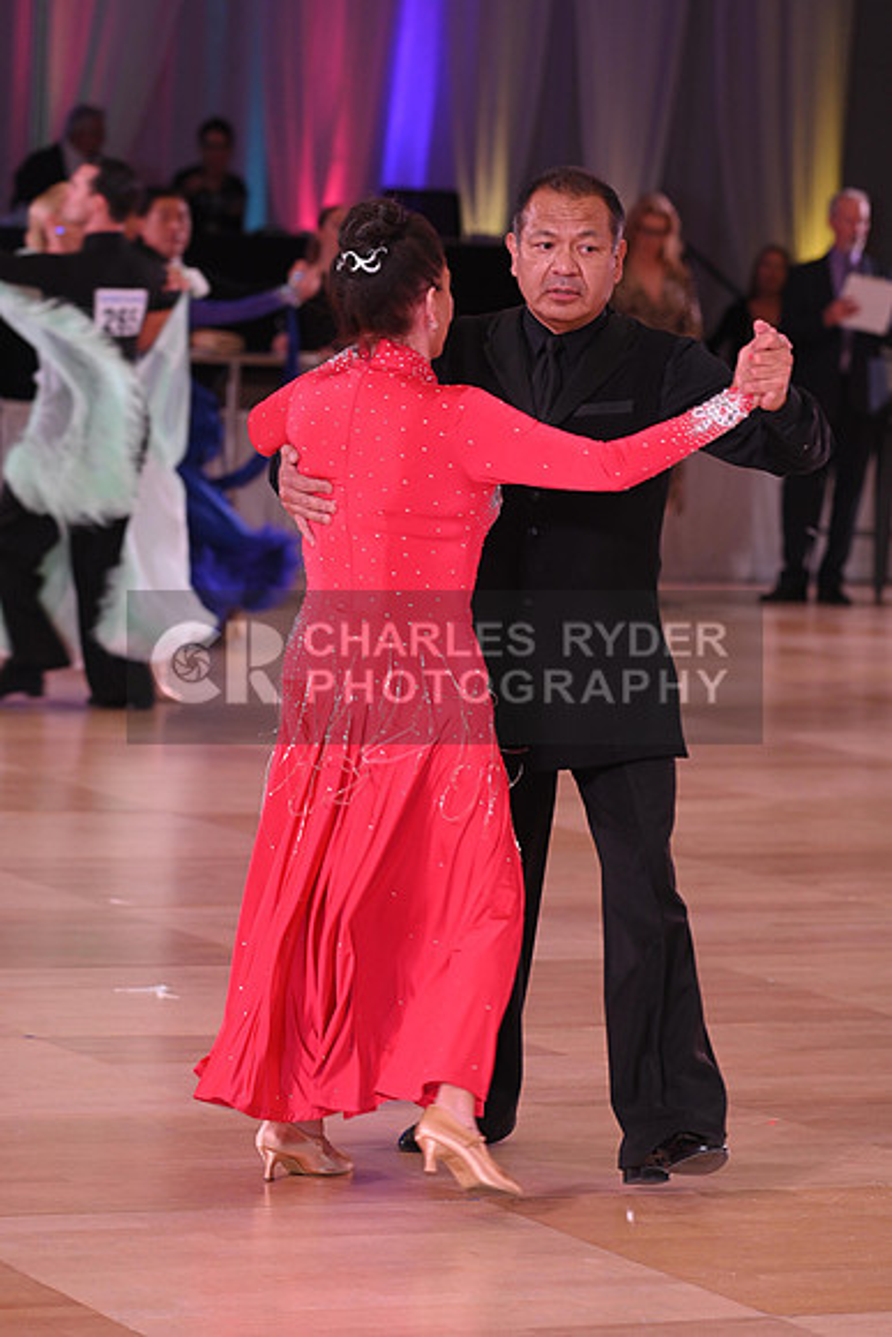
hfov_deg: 9.5
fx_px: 5386
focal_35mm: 145
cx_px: 446
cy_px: 668
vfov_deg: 14.2
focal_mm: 145
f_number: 5
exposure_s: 1/200
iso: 1000
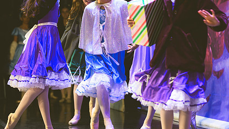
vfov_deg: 8.5
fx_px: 868
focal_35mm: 143
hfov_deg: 15.0
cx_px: 105
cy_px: 57
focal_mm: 100
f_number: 2.8
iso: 1100
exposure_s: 1/250
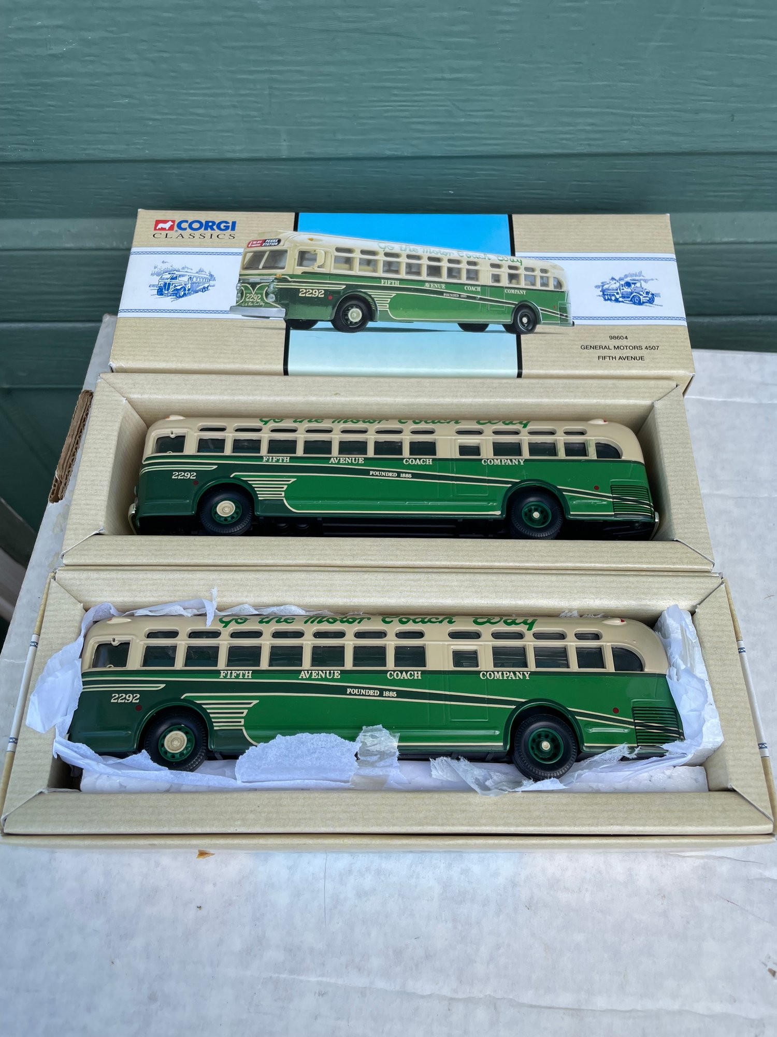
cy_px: 518
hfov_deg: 53.1
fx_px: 778
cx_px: 388
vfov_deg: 67.3
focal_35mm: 26
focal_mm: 4.2
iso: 32
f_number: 1.6
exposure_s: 1/373
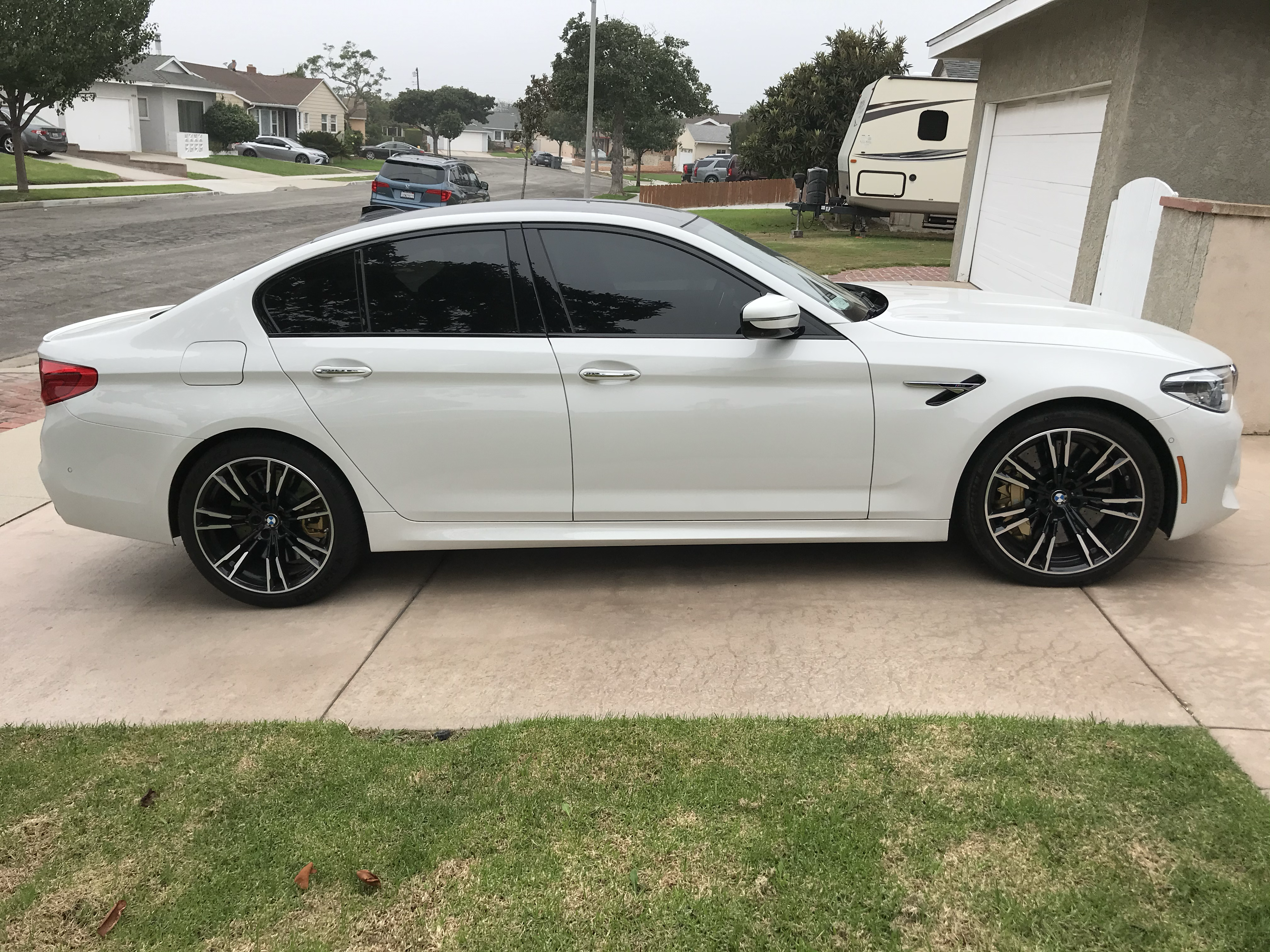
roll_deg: -4.5
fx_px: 1027
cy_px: 476
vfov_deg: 49.7
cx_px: 635
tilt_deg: -18.3
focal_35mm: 28
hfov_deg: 63.4
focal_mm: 3.99
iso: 20
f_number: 1.8
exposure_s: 1/346
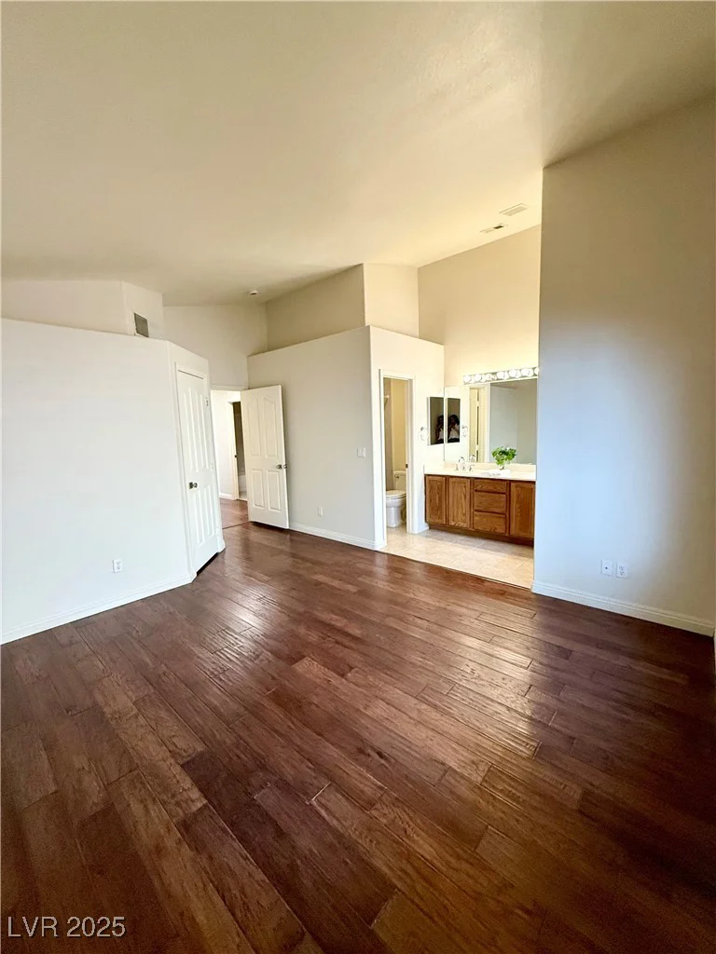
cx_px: 358
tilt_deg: -7.3
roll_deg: +1.6
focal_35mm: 14
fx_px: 386
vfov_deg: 102.1
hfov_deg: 85.7
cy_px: 477
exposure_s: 1/120
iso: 400
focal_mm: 2.22
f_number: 2.2
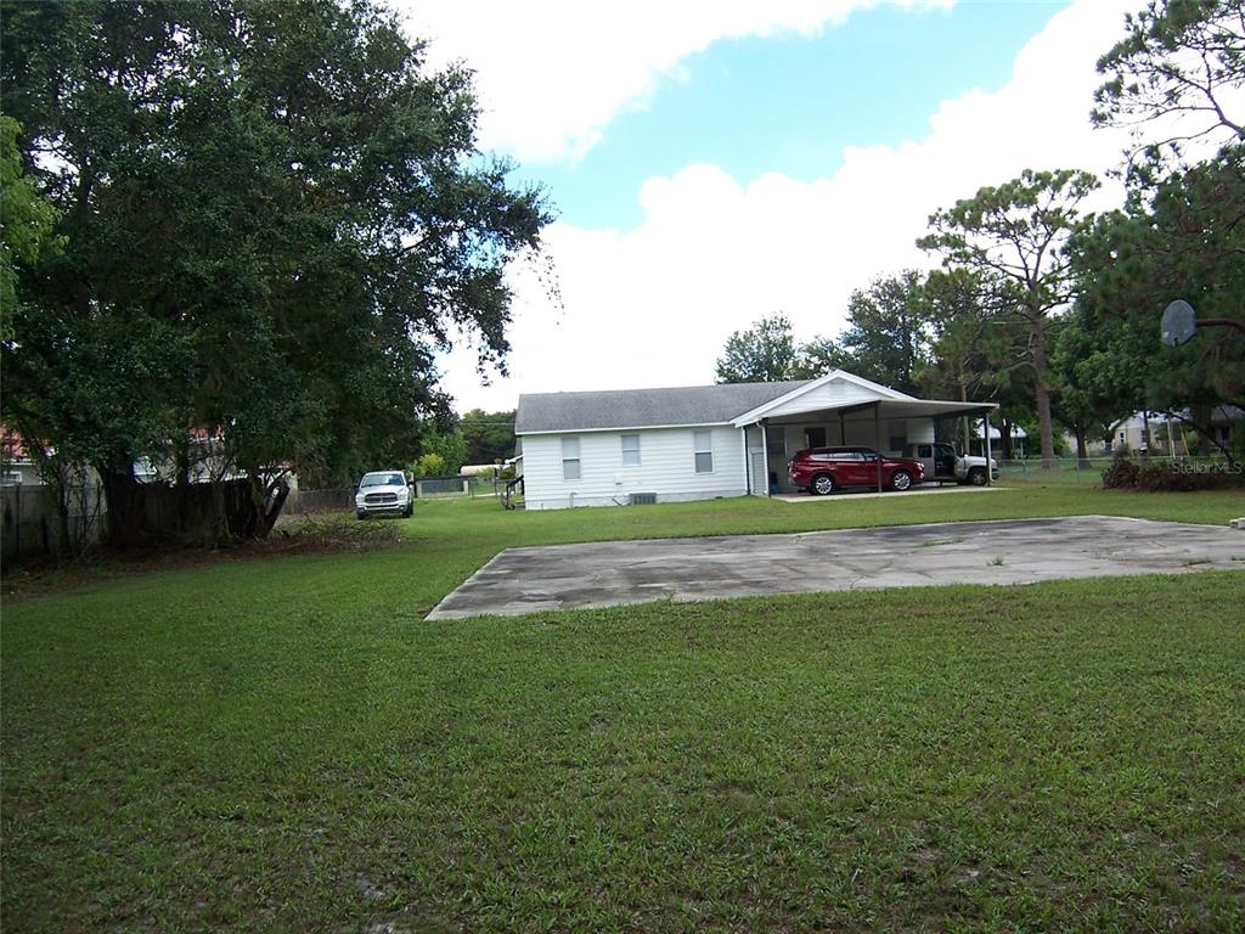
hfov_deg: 55.4
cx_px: 622
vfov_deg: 42.9
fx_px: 1187
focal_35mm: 33
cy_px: 467
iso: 80
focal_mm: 5.5
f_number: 3.4
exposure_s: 1/350
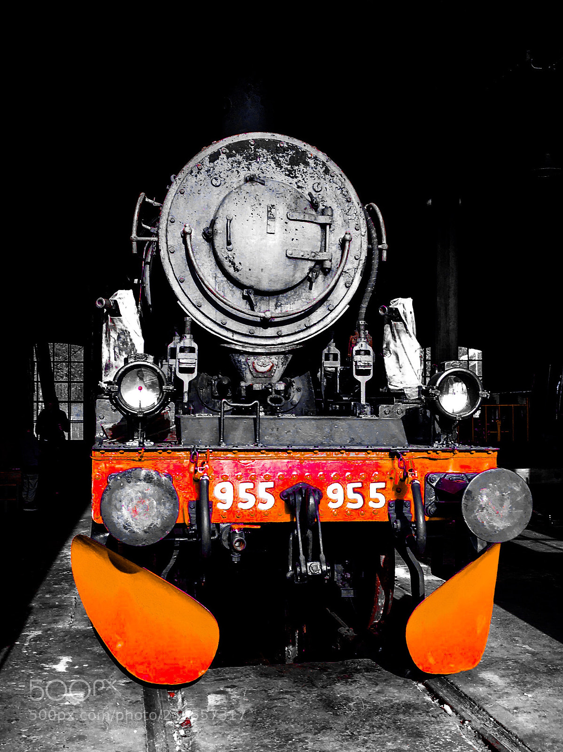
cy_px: 376
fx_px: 630
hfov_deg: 48.2
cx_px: 282
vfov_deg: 61.7
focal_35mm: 29
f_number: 2.2
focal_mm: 4.15
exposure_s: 1/144
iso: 25
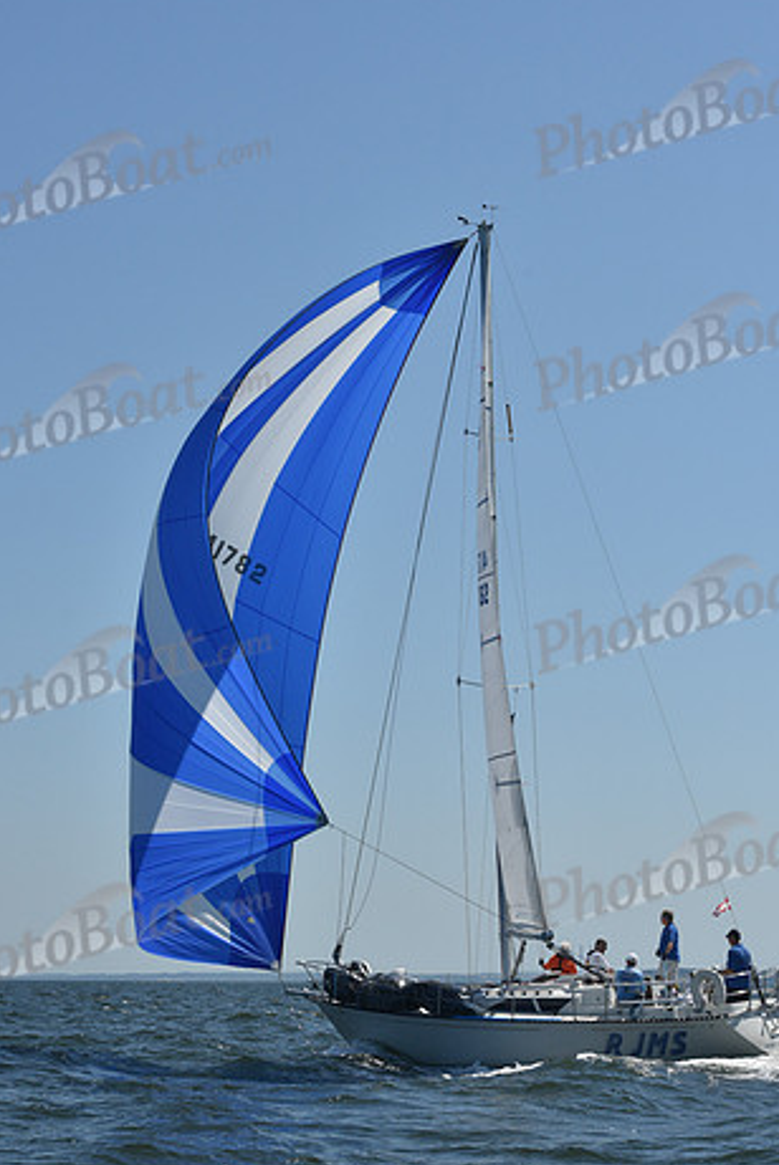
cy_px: 513
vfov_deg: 23.1
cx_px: 403
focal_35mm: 88
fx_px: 2852
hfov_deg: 15.6
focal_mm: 70
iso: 250
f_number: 9
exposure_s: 1/1250
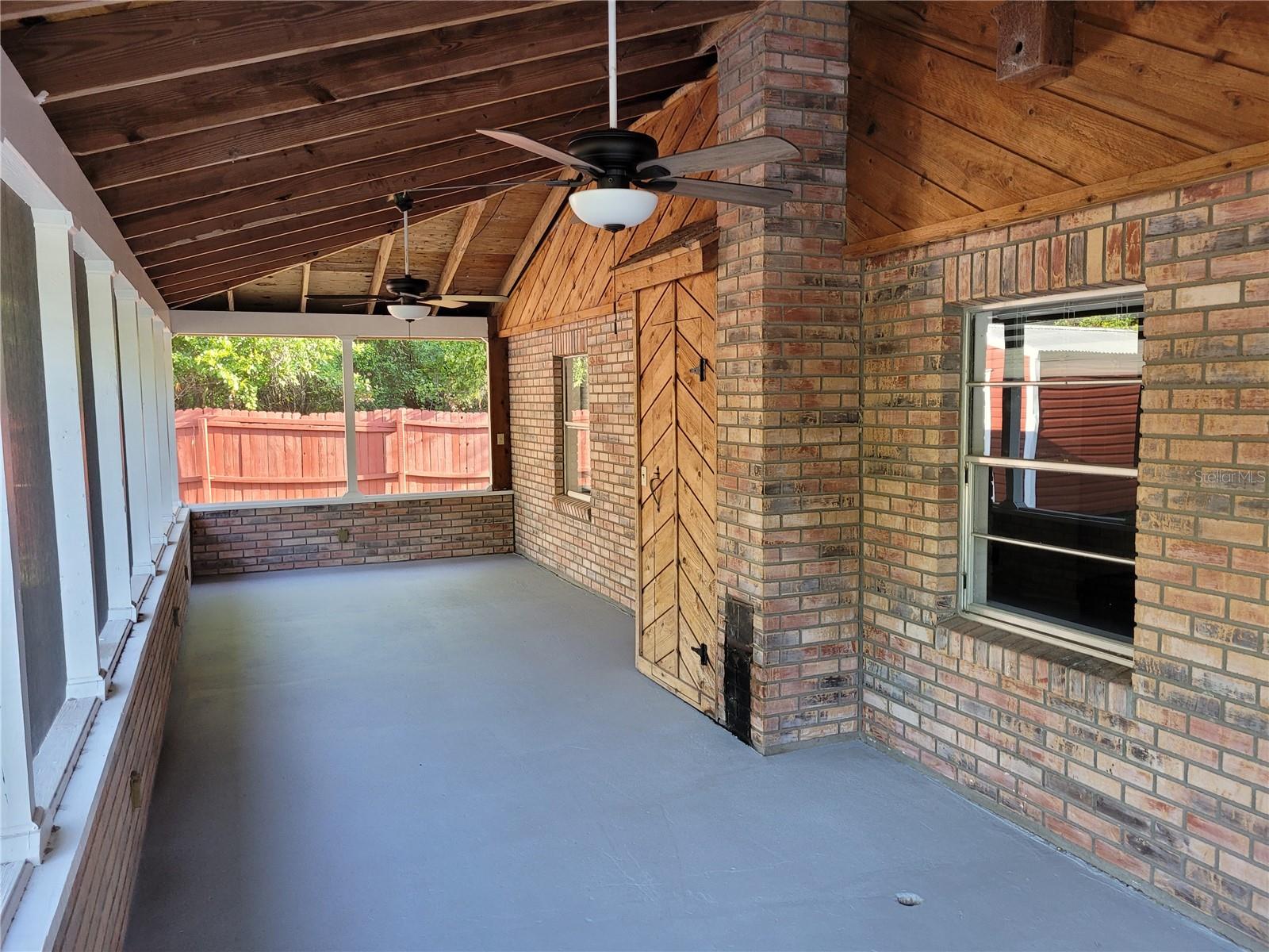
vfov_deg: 53.1
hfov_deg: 67.3
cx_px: 634
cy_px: 476
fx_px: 953
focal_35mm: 26
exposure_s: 1/120
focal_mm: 5.4
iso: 160
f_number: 1.8
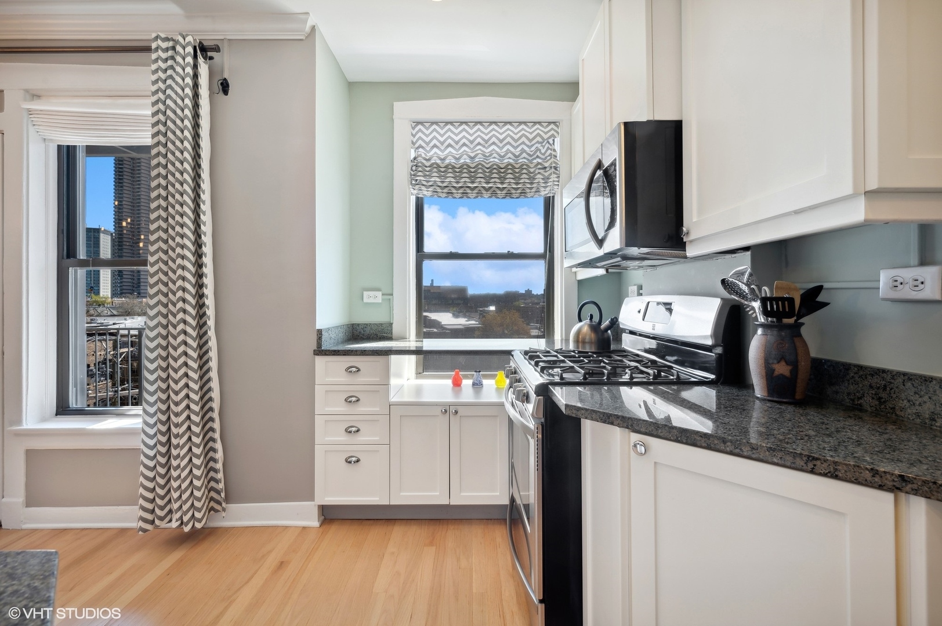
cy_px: 313
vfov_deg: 81.1
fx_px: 366
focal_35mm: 14
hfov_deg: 104.3
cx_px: 471
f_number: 10
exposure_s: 1/25
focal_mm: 14
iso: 100
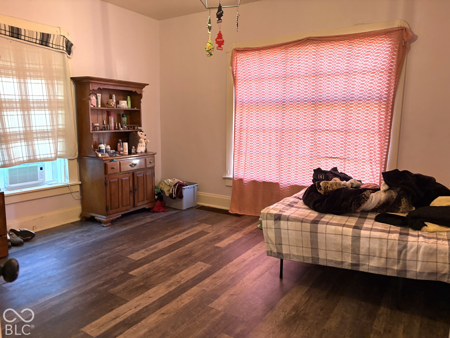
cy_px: 169
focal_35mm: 26
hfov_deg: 67.3
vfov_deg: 53.1
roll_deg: +0.9
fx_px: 338
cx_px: 225
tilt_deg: -9.5
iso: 200
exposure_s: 1/60
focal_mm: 5.96
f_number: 1.6
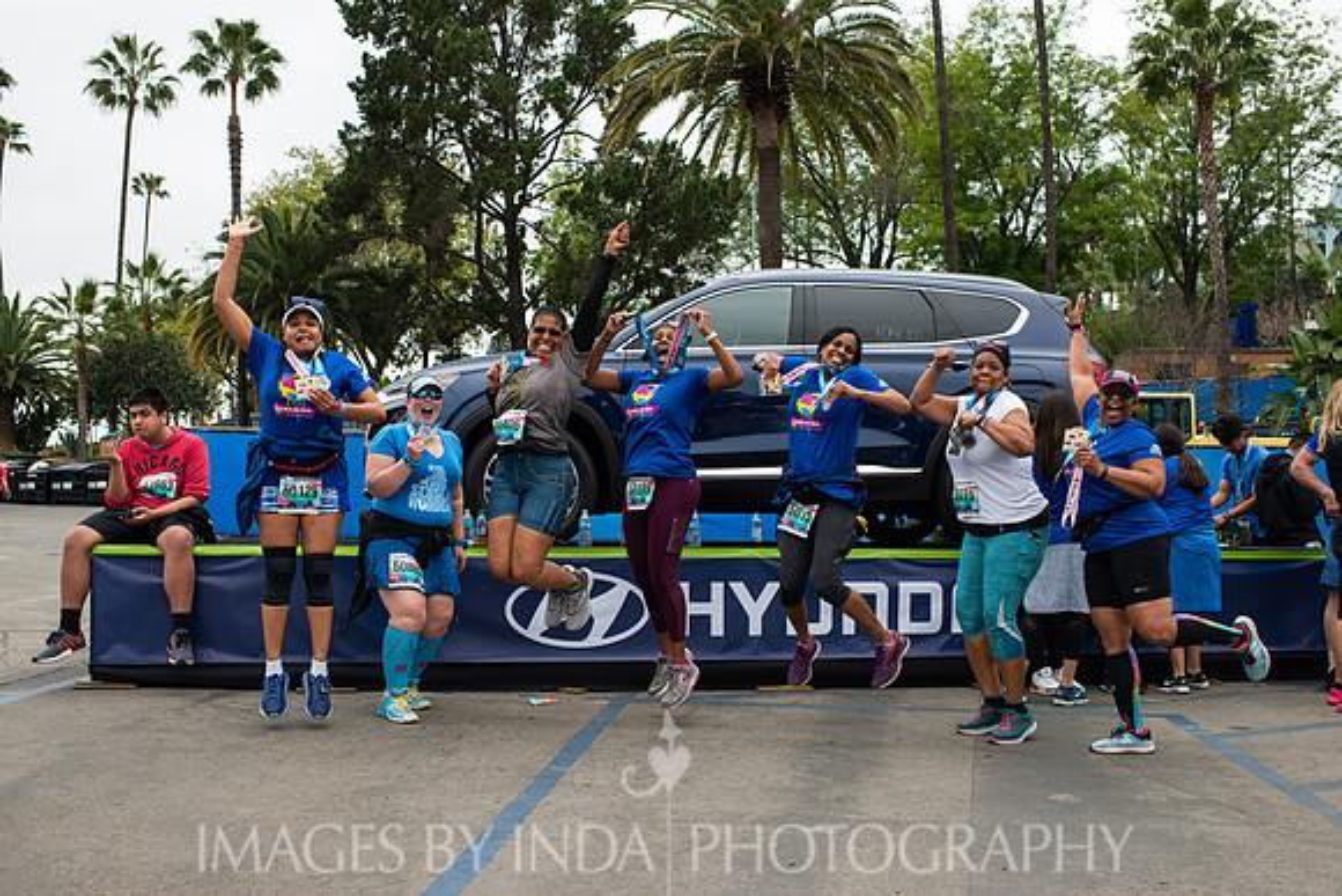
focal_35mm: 35
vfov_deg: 37.9
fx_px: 1305
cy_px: 448
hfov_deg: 54.4
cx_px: 671
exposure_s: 1/320
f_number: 5.6
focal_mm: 35
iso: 400
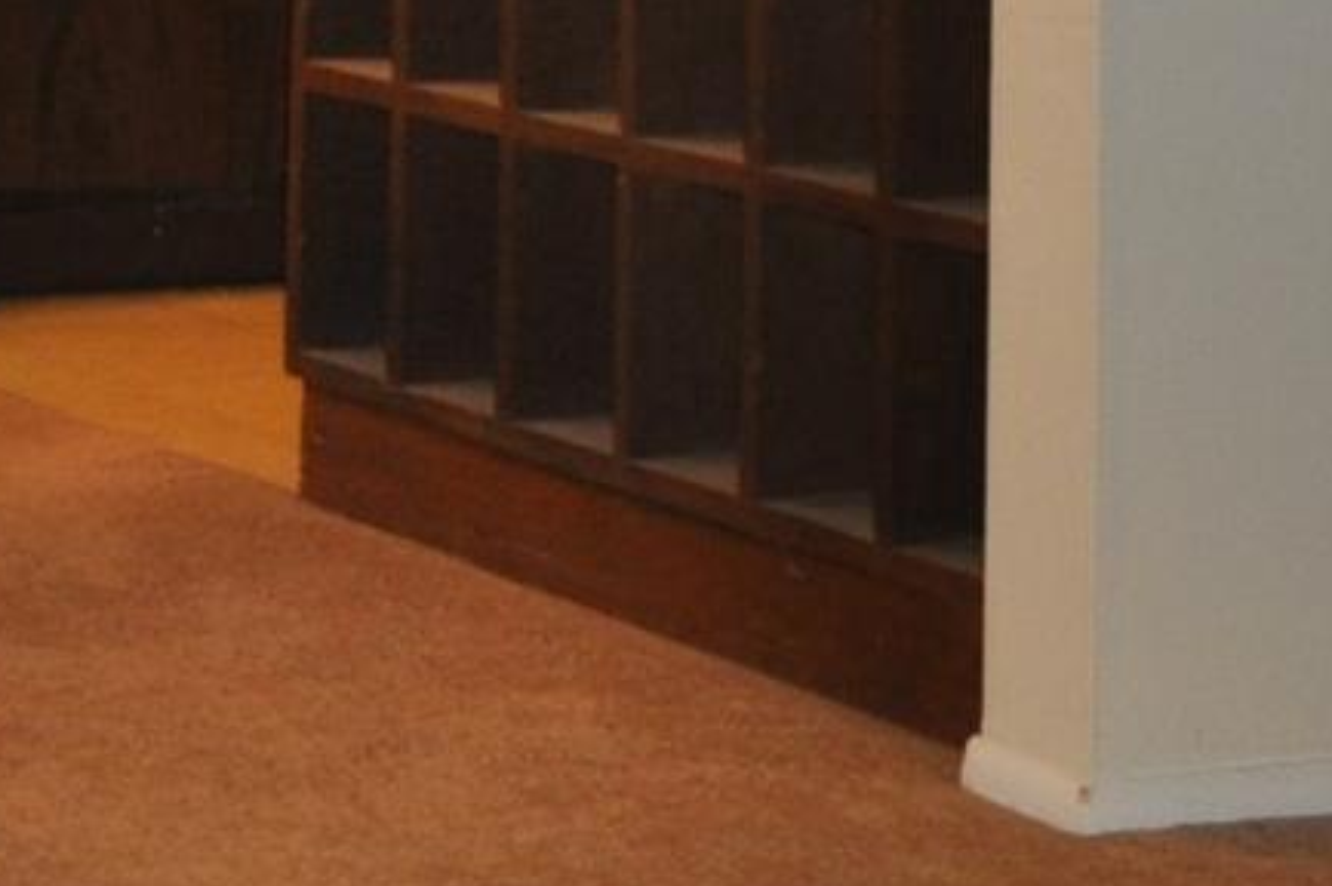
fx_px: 5767
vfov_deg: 8.4
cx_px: -1126
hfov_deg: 12.0
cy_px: -797
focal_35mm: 156
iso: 800
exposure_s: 1/60
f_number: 3.8
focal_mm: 22
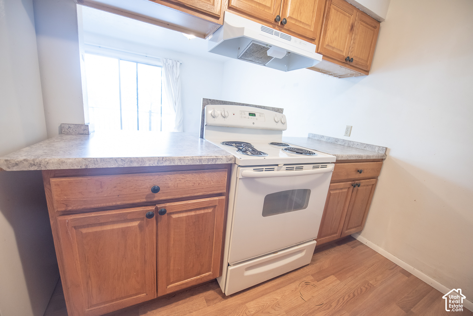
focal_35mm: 14
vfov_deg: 81.3
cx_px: 236
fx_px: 184
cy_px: 158
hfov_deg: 104.2
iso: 1000
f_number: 3.5
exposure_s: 1/50
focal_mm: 14
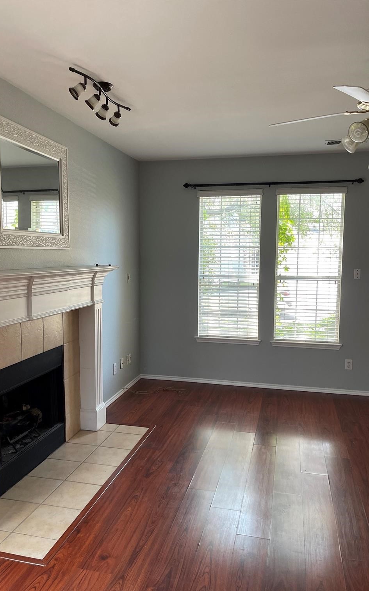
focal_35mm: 28
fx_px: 451
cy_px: 299
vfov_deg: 66.5
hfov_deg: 44.5
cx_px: 178
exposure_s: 1/120
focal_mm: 5.1
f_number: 1.6
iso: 125
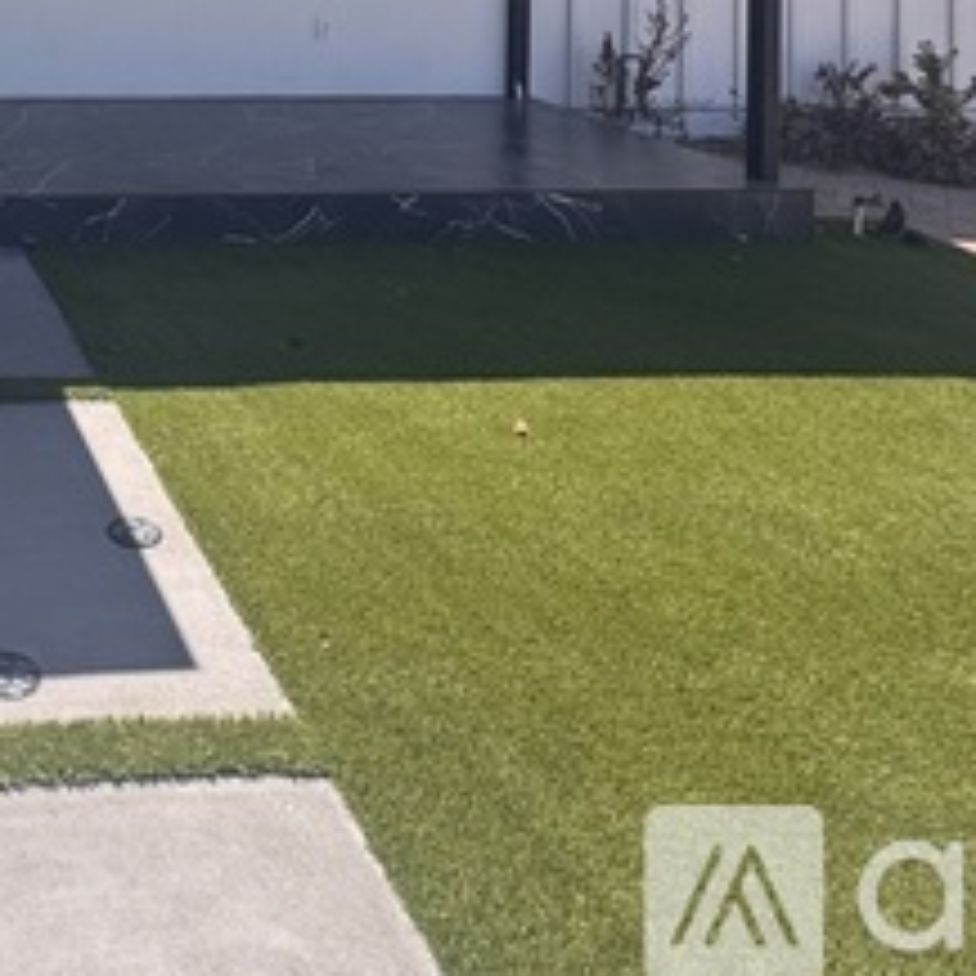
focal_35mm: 38
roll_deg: -0.7
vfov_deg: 36.1
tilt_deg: -1.2
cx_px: -128
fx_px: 1212
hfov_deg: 36.3
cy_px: -139
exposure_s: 1/812
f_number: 2.2
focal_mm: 2.22
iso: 40
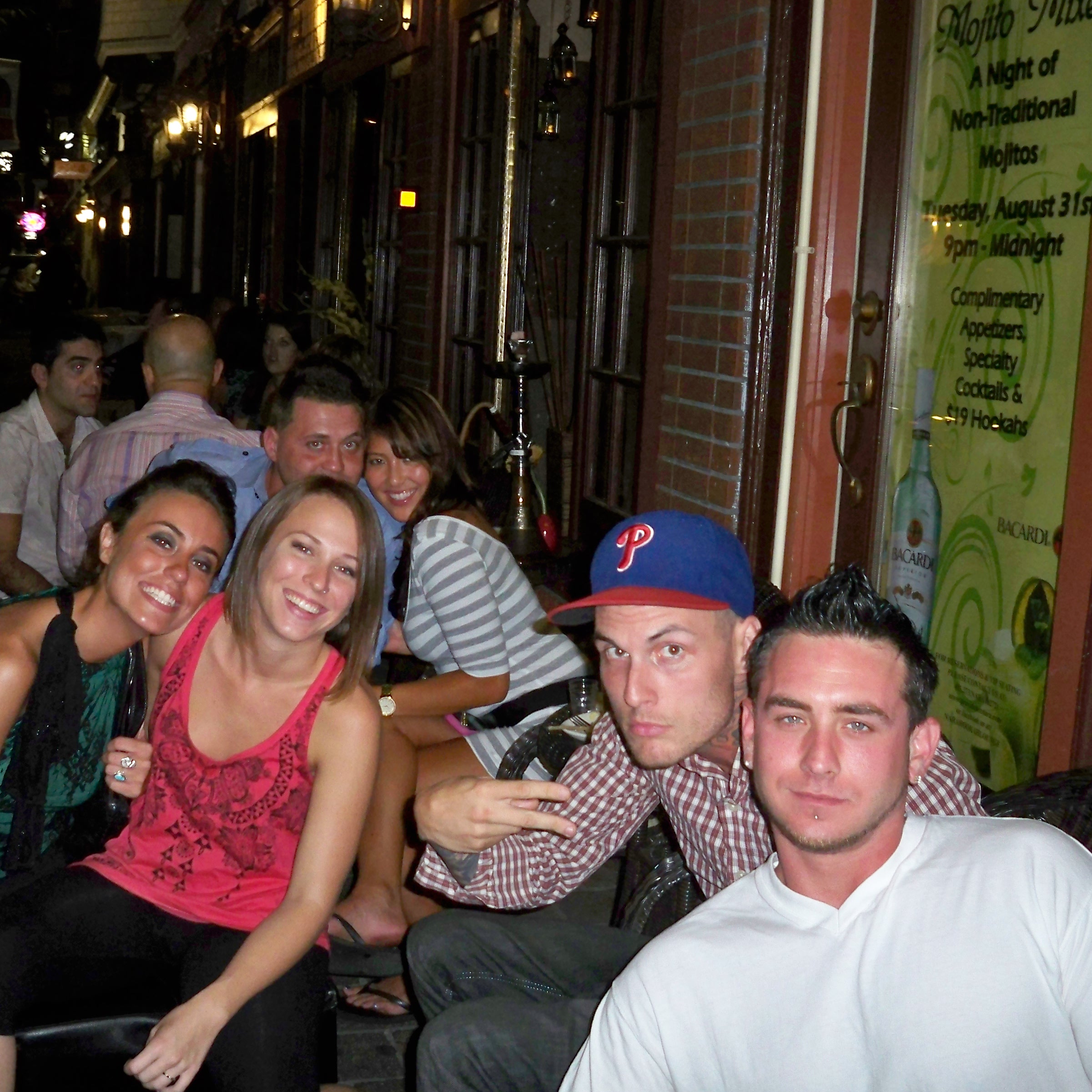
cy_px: 571
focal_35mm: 47
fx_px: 1677
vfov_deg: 36.1
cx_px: 473
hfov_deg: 36.0
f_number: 3.1
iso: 200
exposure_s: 1/30
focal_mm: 6.3
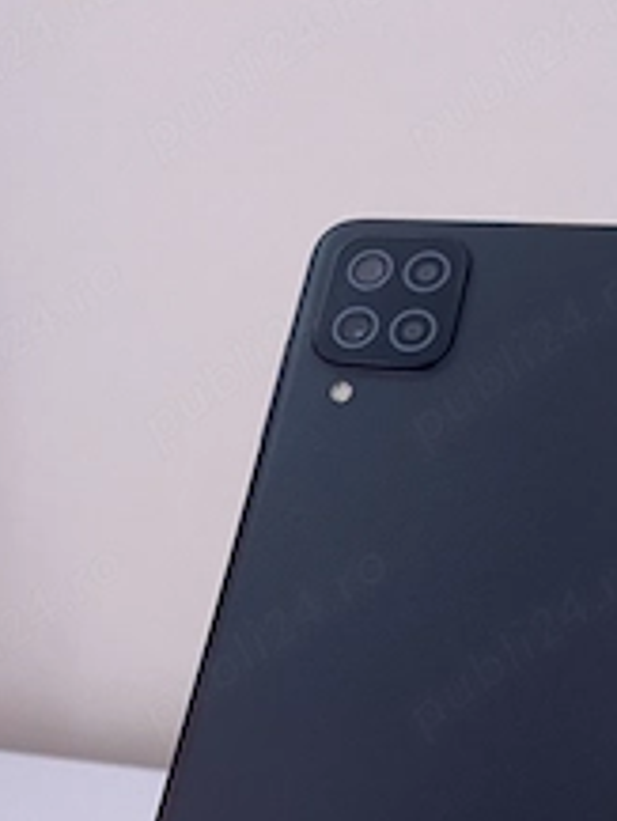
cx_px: 397
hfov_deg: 30.1
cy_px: 704
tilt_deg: -11.3
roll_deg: -5.4
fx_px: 1140
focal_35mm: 48
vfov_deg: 37.6
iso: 400
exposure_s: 1/60
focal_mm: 4.2
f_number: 1.6
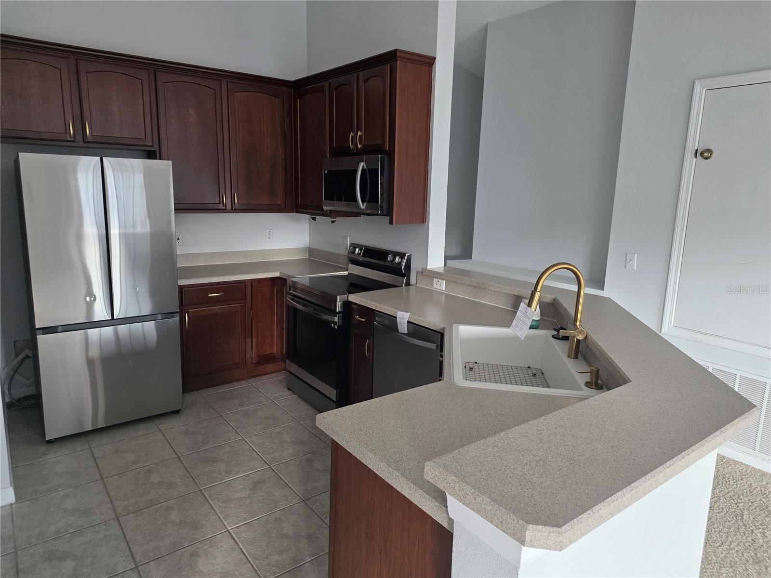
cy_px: 289
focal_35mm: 23
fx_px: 512
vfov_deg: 58.9
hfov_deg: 73.9
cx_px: 386
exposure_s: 1/120
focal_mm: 6.3
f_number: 1.7
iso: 160
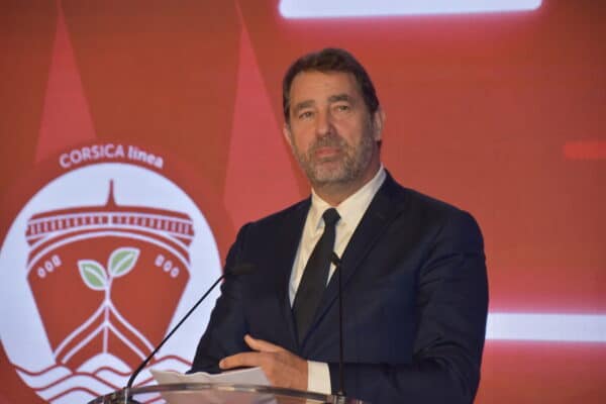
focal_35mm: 218
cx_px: 303
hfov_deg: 9.5
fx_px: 3661
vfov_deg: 6.3
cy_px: 202
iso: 800
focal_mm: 145
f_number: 6
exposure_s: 1/125
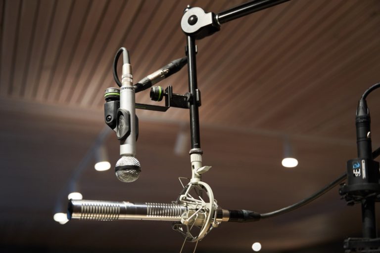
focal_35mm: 43
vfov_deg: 31.3
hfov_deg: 45.6
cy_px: 126
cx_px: 190
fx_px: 452
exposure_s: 1/400
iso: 2000
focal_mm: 42.8
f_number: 2.8
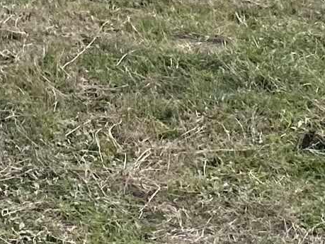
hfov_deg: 11.1
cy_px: -366
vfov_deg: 7.8
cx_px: -82
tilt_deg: -7.6
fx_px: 1633
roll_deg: +2.5
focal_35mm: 174
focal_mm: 4.25
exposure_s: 1/4115
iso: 32
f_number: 1.8
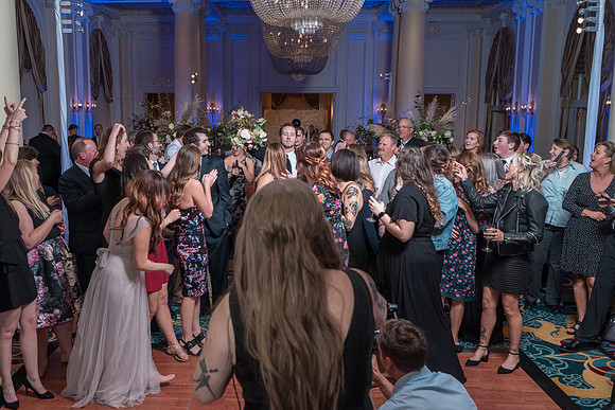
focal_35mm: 37
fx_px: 636
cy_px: 221
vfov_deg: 35.7
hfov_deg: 51.4
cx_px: 259
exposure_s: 1/200
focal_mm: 31
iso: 2000
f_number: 5.6
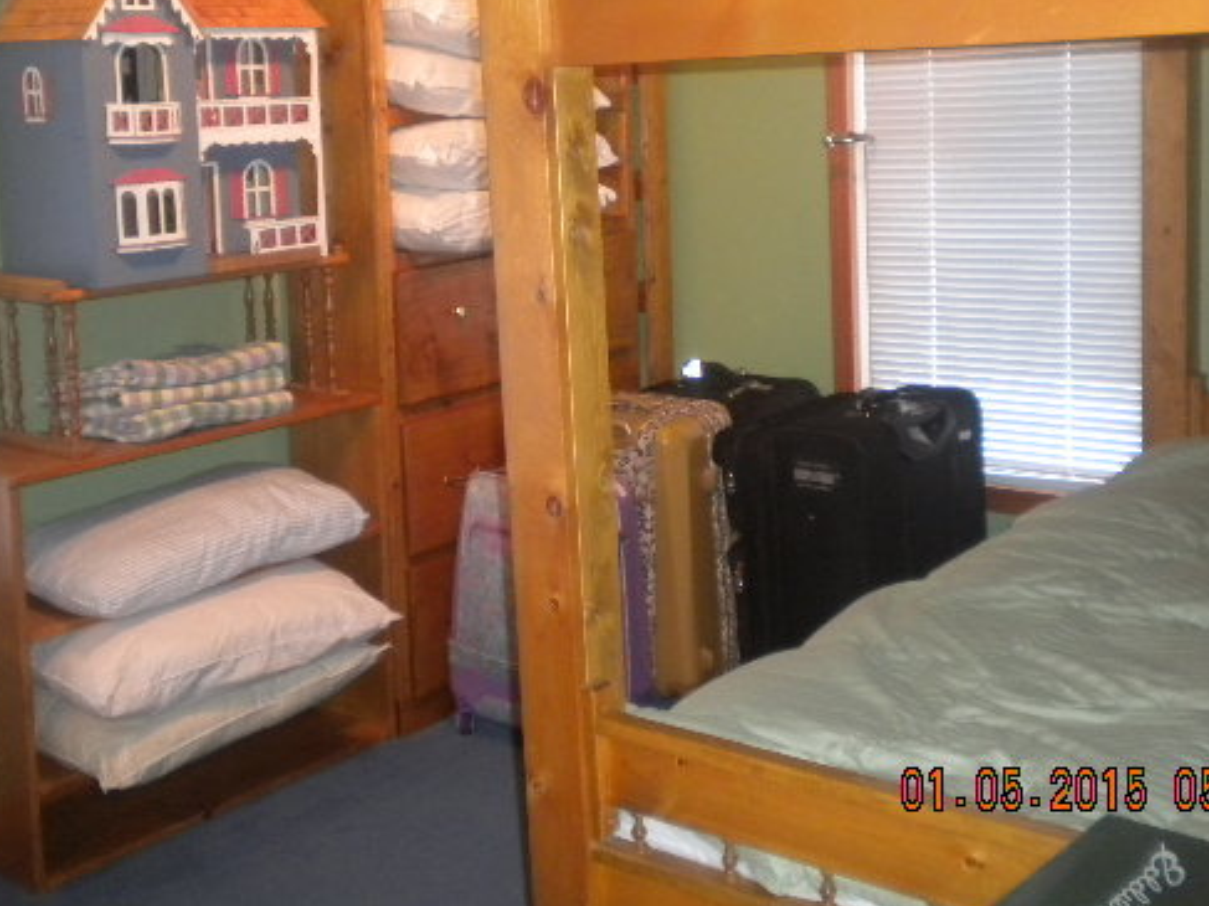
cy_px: 318
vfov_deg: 31.3
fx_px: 1606
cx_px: 598
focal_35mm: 46
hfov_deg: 41.2
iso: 400
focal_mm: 6.3
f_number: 3.1
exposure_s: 1/30
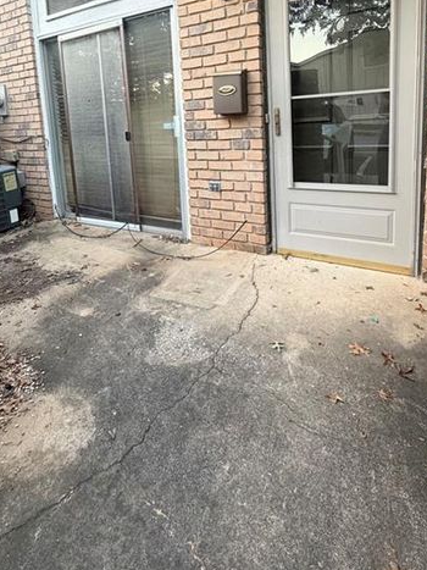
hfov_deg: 65.9
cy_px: 169
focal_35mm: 20
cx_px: 201
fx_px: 329
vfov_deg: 77.8
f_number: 2.2
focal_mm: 2.22
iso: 320
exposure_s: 1/121
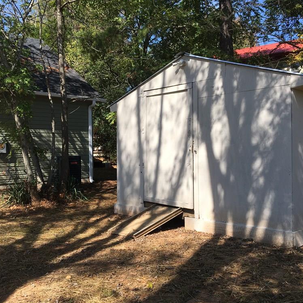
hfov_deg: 47.2
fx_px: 347
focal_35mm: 35
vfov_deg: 47.2
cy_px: 150
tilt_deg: +0.4
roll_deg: +1.1
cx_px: 162
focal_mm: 4.15
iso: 25
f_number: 2.2
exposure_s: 1/950
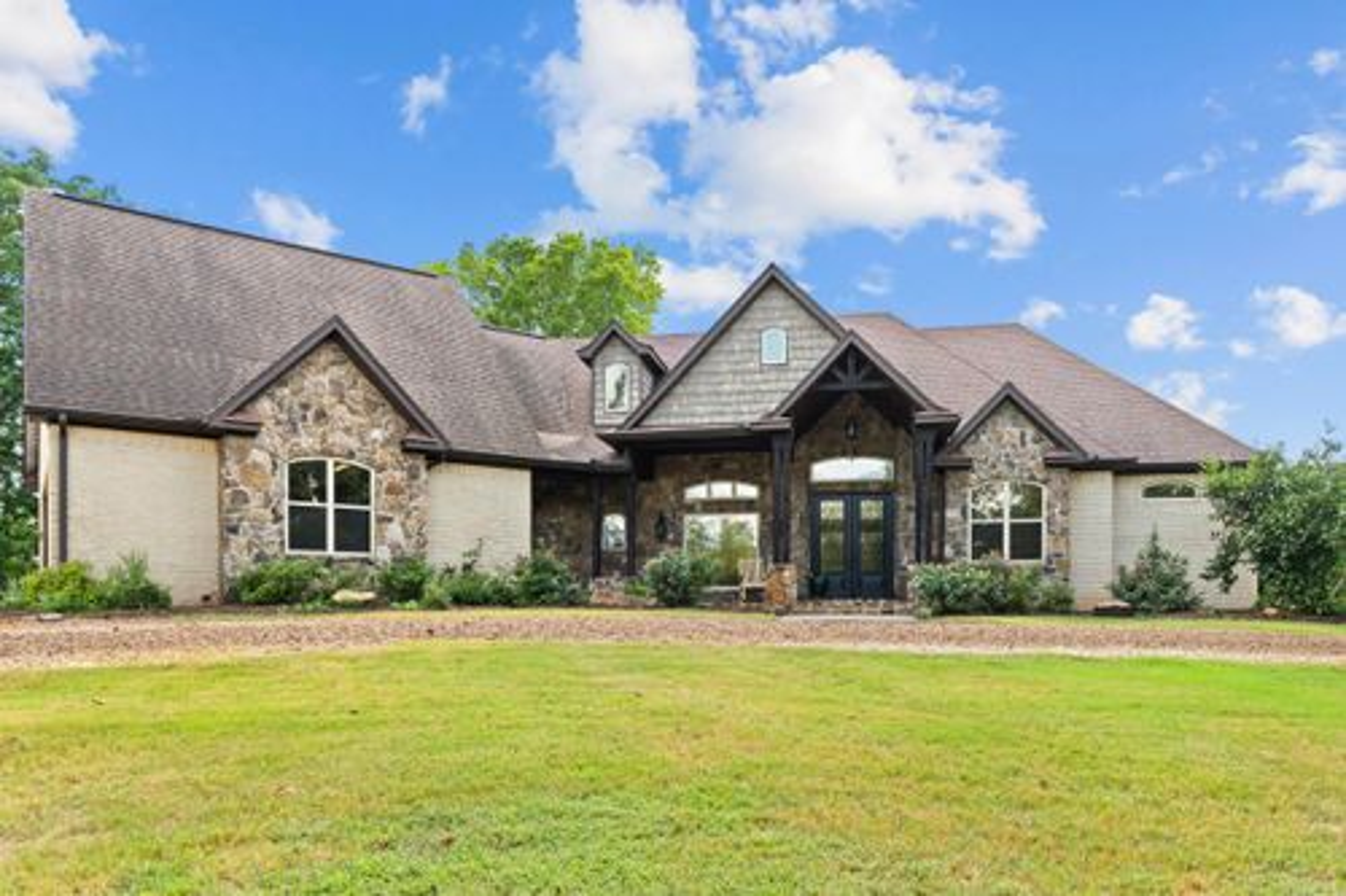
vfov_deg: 54.6
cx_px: 673
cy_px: 448
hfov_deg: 75.5
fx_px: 869
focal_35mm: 23
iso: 200
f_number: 9
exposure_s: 1/50
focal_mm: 15.5
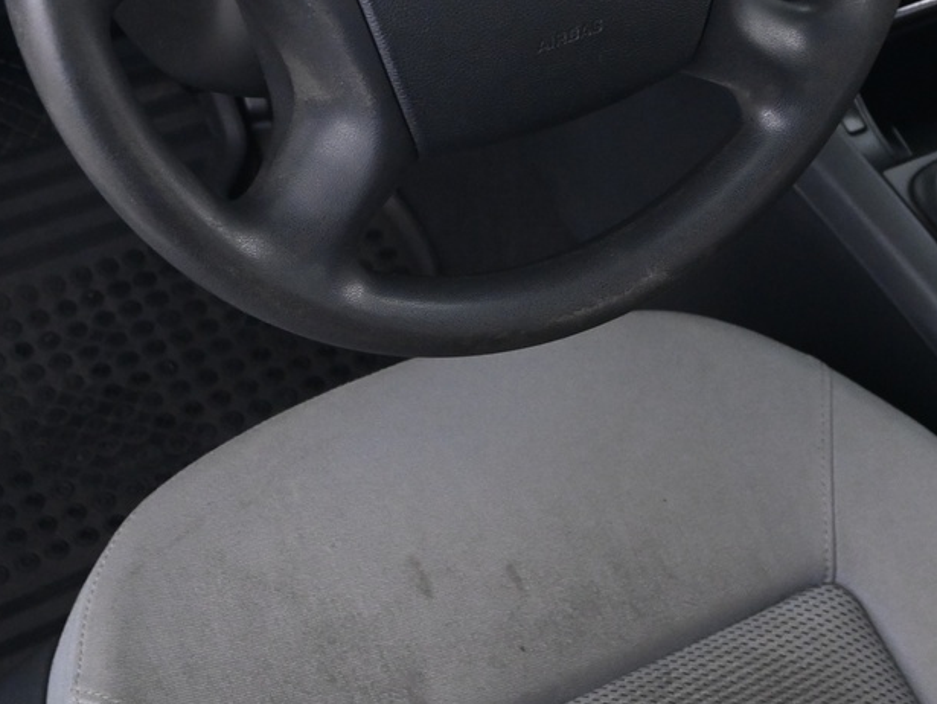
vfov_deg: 17.6
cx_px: 445
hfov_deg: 23.9
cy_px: -6
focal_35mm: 82
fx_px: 2211
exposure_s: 1/8
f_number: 4
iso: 1600
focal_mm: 21.5
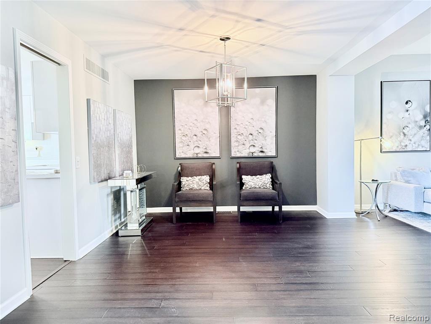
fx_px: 299
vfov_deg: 56.8
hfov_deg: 71.6
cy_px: 162
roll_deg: +1.5
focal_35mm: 24
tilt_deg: -2.2
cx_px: 216
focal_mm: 6.76
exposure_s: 1/60
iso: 400
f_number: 1.78
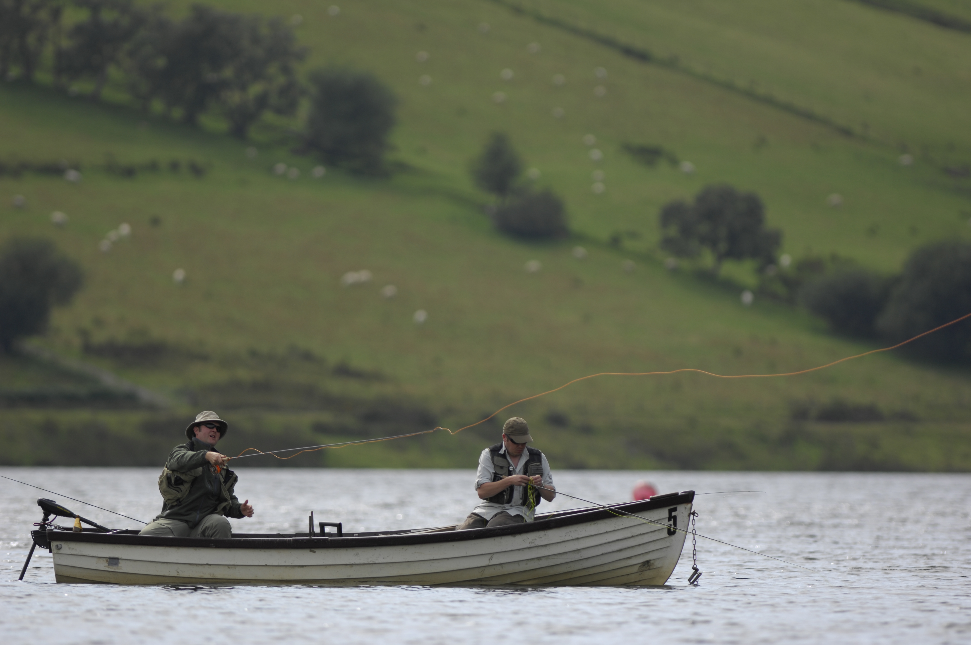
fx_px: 12123
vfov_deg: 3.0
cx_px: 486
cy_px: 322
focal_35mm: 450
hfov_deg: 4.6
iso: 100
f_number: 2.8
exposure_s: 1/1250
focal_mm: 300
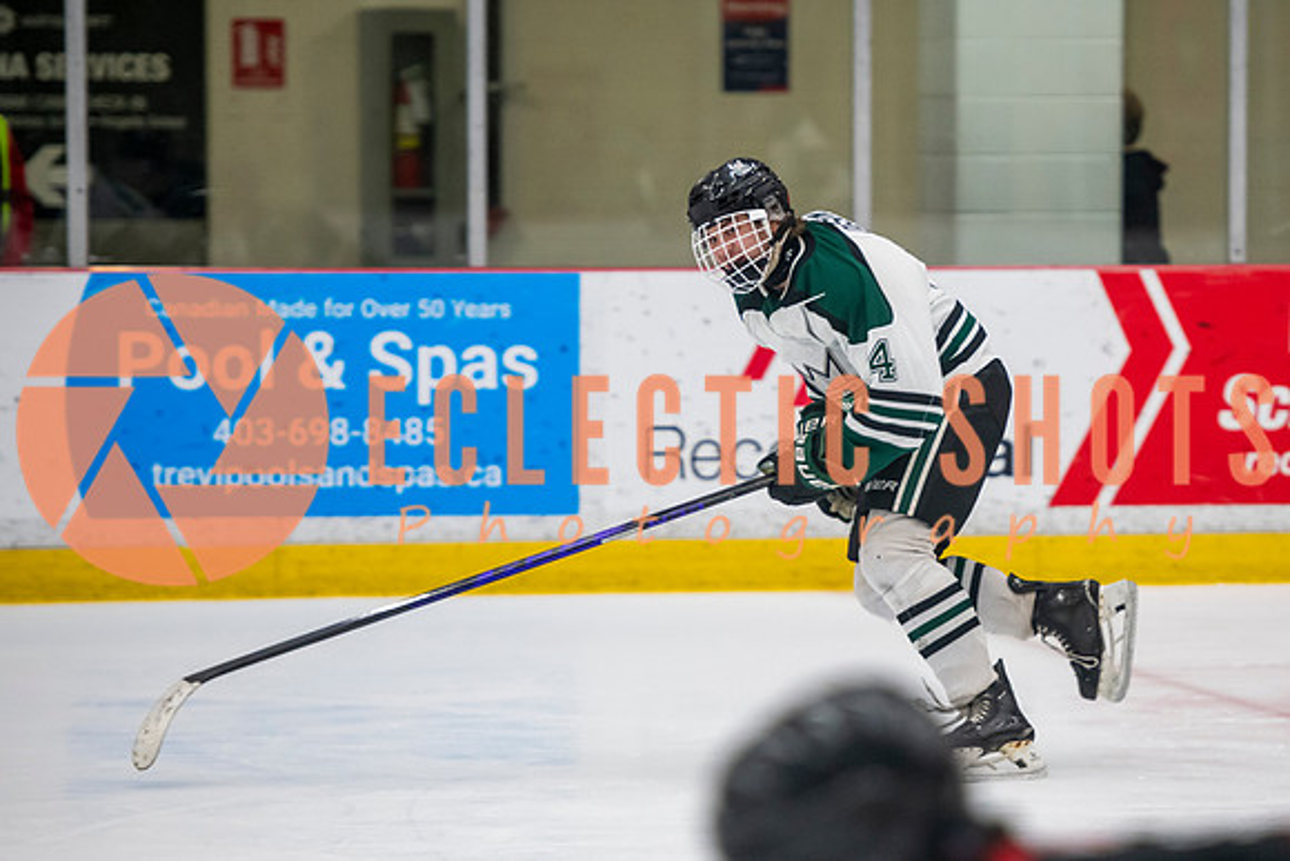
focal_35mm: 237
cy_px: 409
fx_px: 8498
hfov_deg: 8.7
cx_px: 890
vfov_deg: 5.8
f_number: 3.2
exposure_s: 1/640
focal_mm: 165
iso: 2000
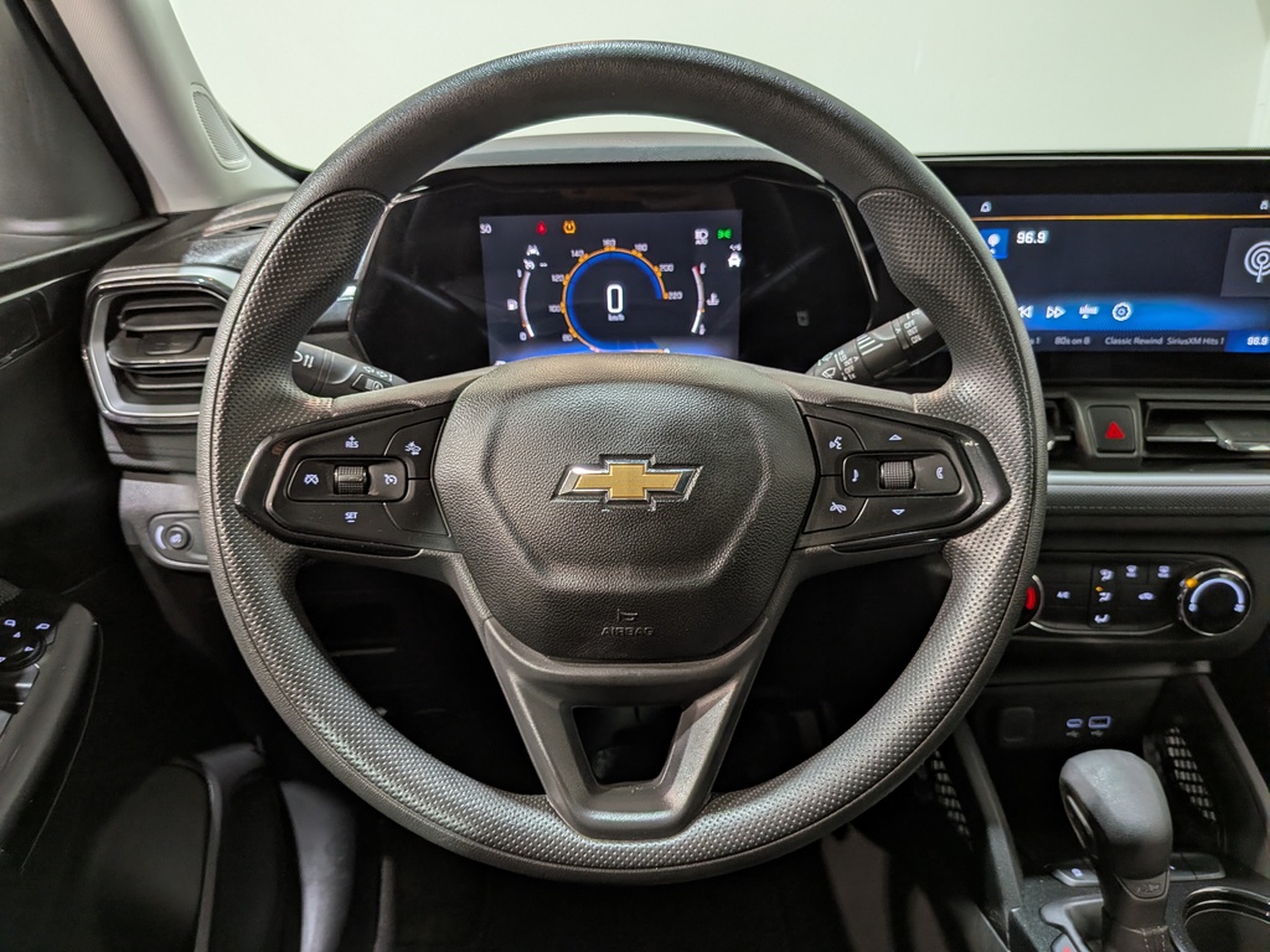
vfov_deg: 56.8
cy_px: 476
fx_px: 881
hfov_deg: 71.6
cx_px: 635
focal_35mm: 24
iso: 48
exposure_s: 1/24
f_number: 1.7
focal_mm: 4.53
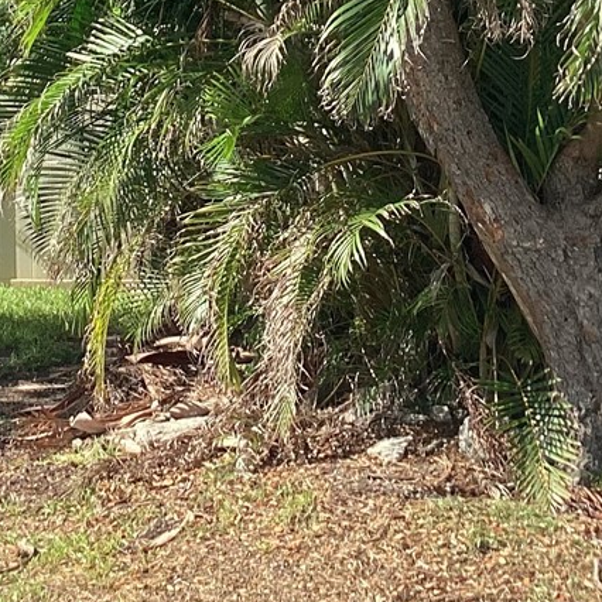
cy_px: -49
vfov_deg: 16.4
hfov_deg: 16.9
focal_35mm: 103
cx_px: 235
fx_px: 2027
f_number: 2.4
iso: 25
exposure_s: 1/422
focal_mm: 3.3
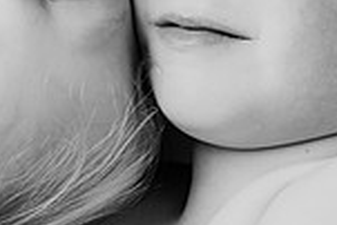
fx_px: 1799
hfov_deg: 10.7
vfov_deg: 7.1
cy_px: 14
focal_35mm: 192
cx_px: 147
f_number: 2.8
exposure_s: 1/160
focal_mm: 50
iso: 100
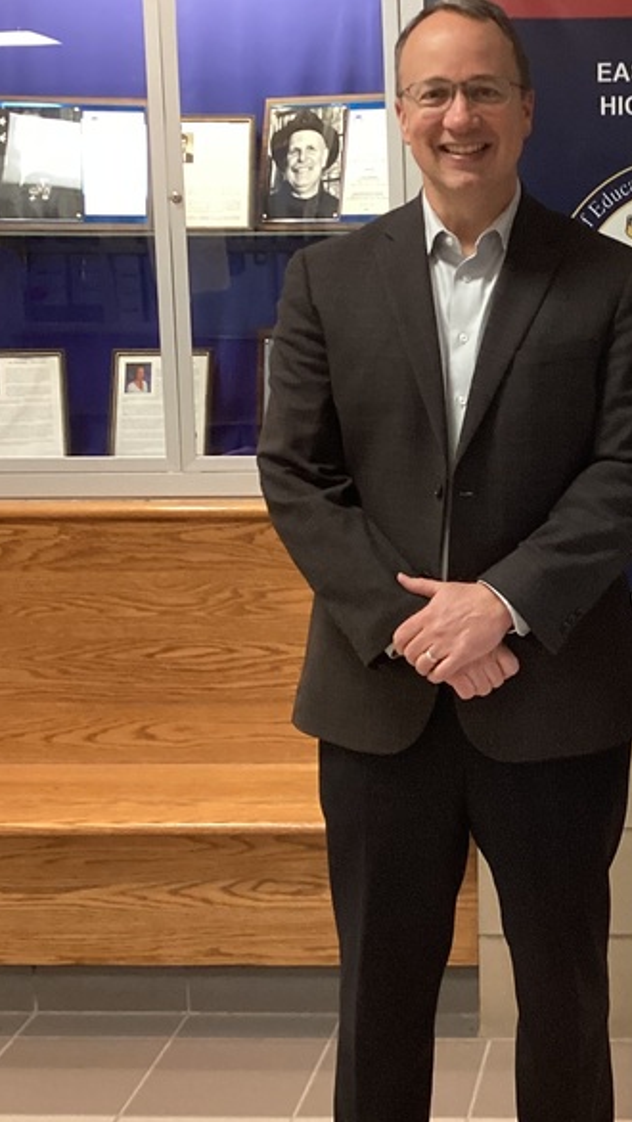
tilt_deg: -7.4
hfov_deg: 19.8
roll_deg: +1.2
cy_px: 456
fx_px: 1756
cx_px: 638
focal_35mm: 59
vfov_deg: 35.3
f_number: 2.4
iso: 320
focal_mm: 3.3
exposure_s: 1/60
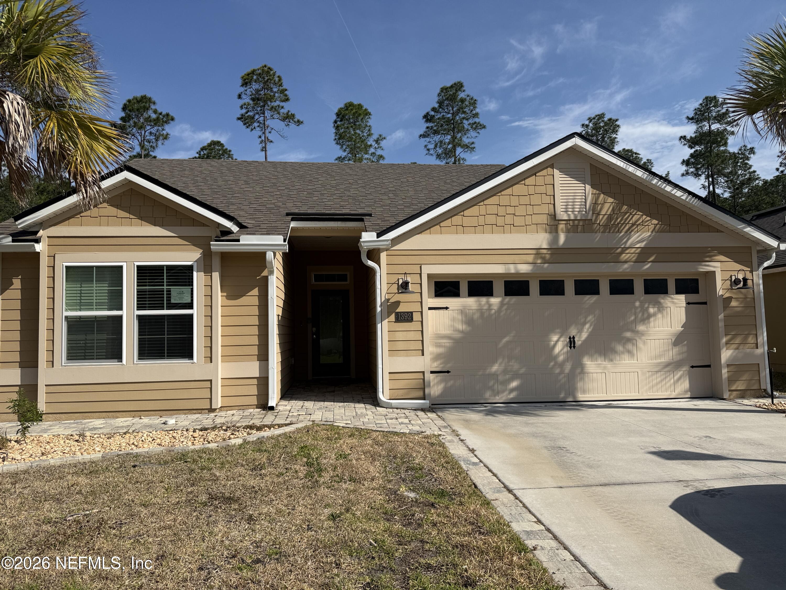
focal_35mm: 24
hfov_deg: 71.6
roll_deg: +1.6
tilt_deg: +3.9
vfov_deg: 56.8
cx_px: 393
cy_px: 295
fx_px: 545
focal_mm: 6.76
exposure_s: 1/7353
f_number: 1.78
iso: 80
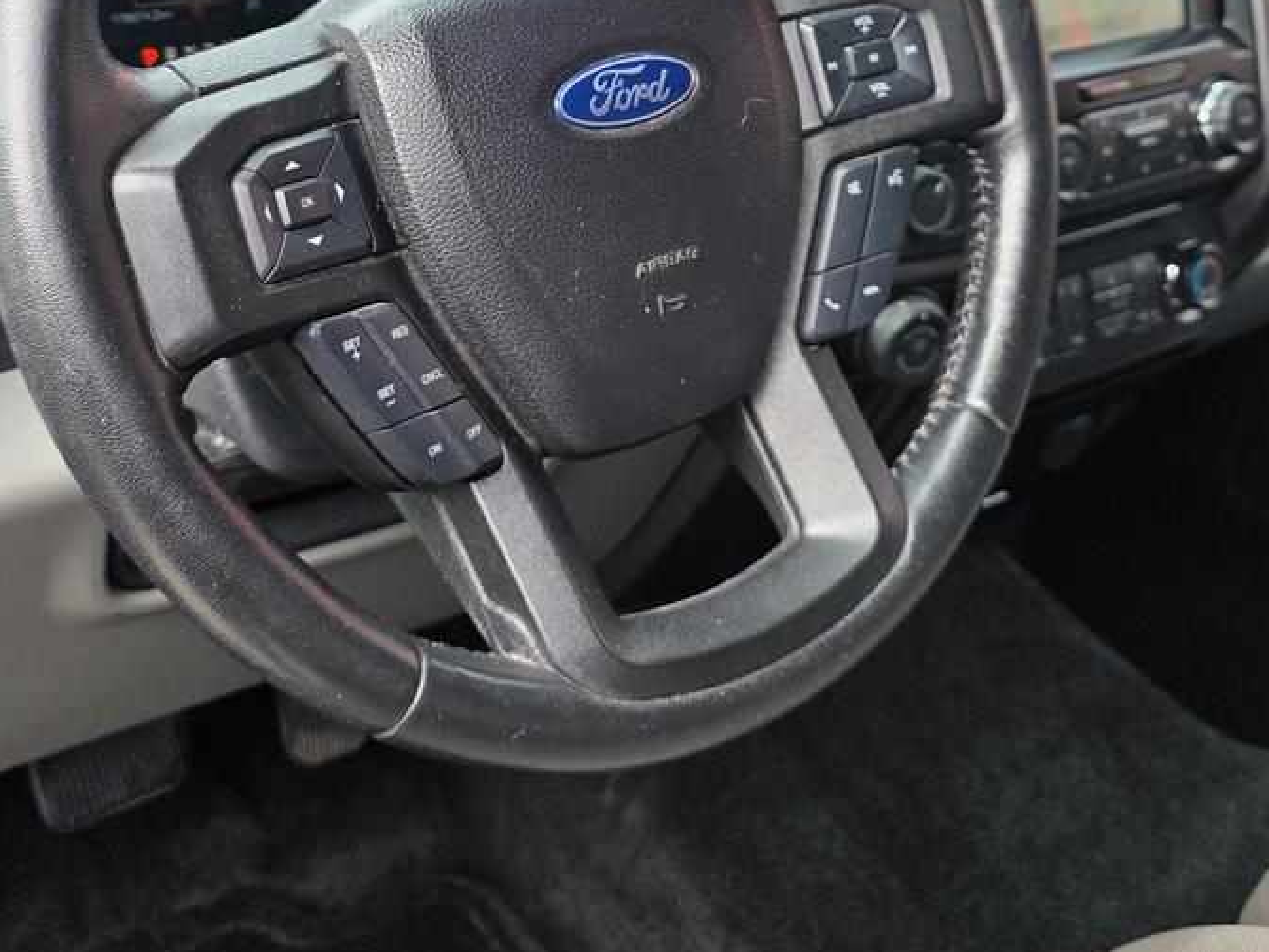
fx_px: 1613
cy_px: 222
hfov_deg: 42.8
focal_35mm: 44
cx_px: 544
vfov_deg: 32.2
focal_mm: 6.3
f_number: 1.7
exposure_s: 1/359
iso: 40
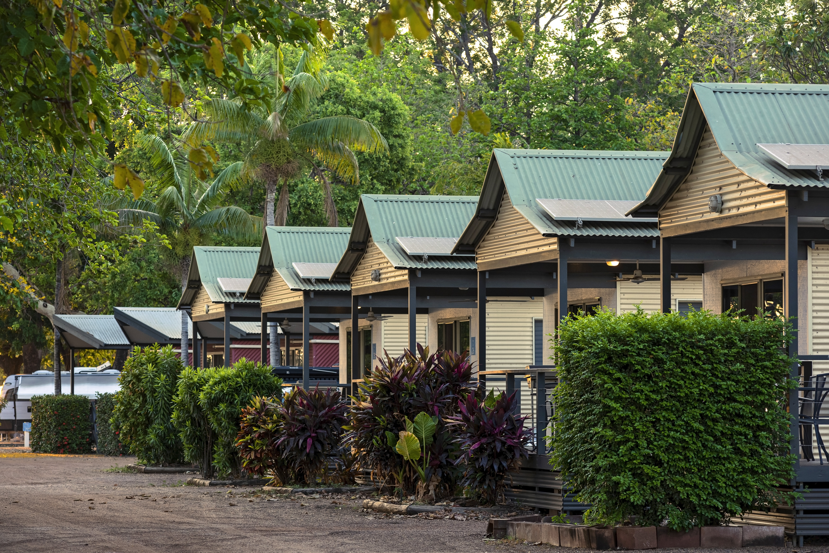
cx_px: 414
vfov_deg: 8.7
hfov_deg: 13.1
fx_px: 3617
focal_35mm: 157
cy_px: 276
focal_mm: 155
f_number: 8
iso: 640
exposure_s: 1/60
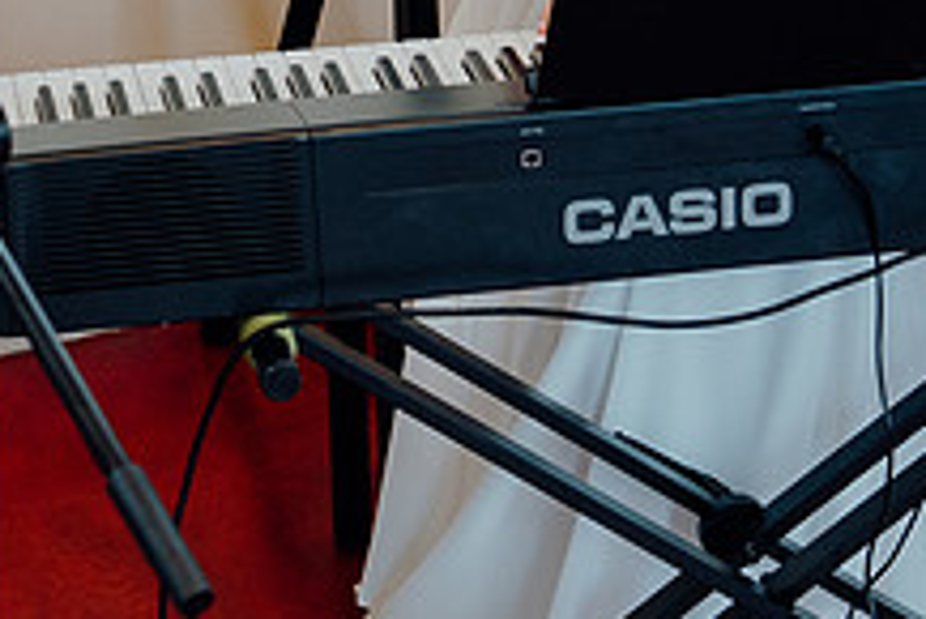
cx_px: 265
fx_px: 2883
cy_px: -143
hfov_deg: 18.2
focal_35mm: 112
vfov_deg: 12.0
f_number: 2.8
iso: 800
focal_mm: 28
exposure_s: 1/200
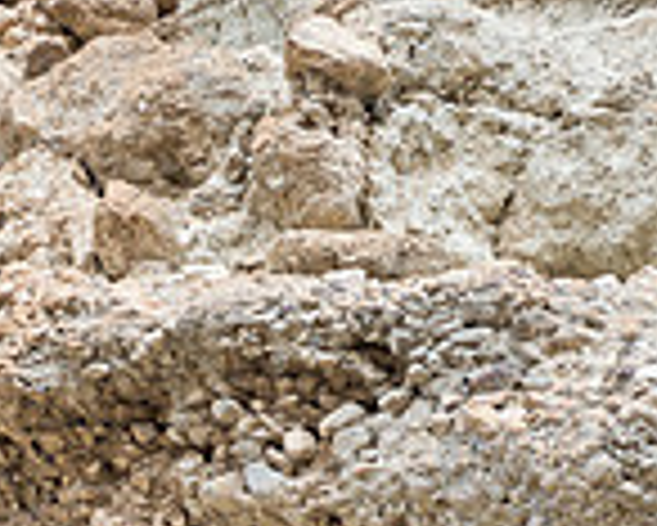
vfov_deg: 5.9
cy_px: 852
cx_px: 112
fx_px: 5078
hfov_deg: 7.4
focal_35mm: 261
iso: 200
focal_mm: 70
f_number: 2.8
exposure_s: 1/800
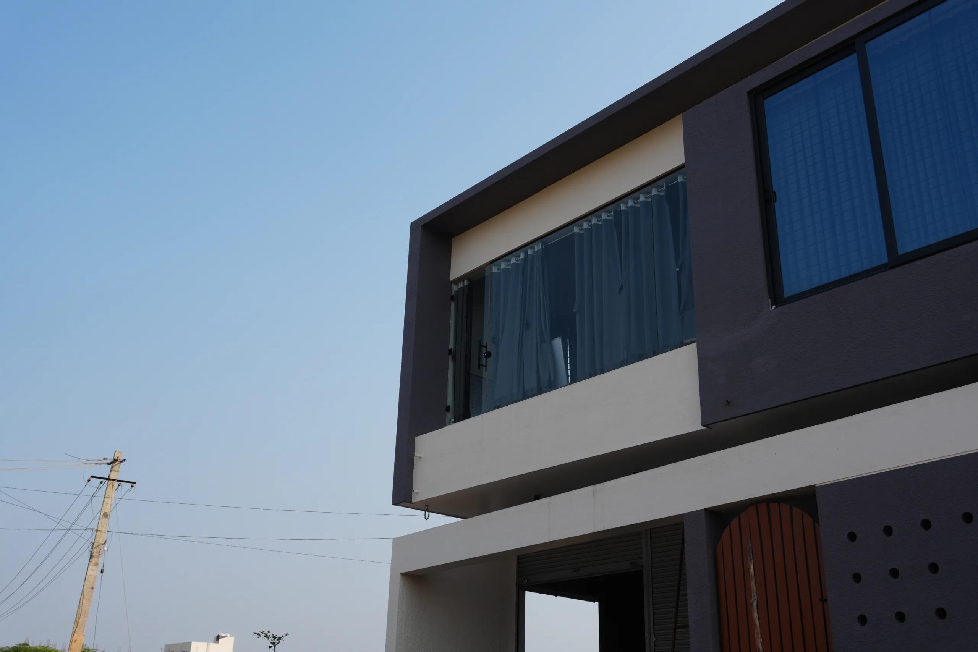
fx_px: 978
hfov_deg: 53.1
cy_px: 326
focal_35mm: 36
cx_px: 489
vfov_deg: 36.9
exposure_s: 1/640
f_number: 5
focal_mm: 24
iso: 100
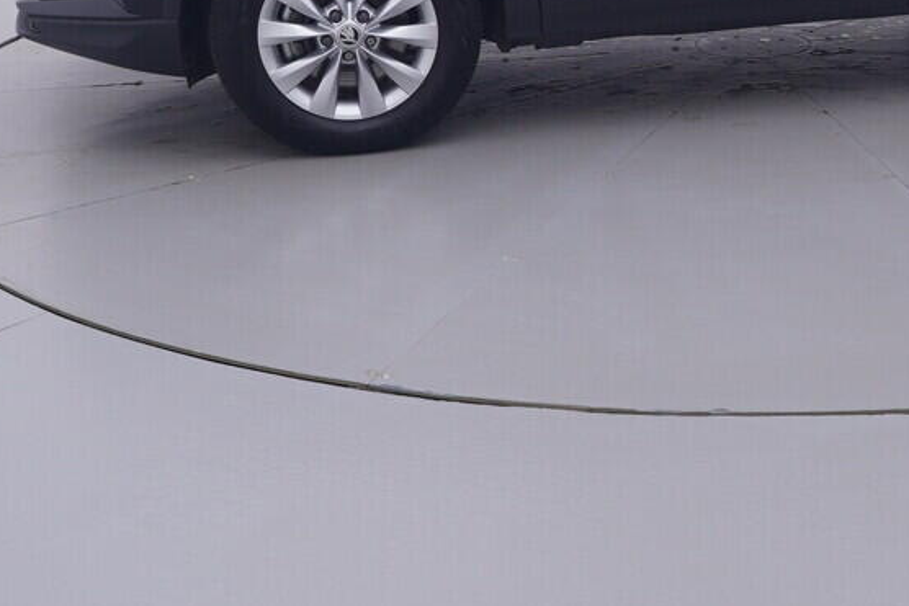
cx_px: 708
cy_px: 82
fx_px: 1472
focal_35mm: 58
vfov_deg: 22.8
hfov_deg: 33.5
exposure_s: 1/80
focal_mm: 15
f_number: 5
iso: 200
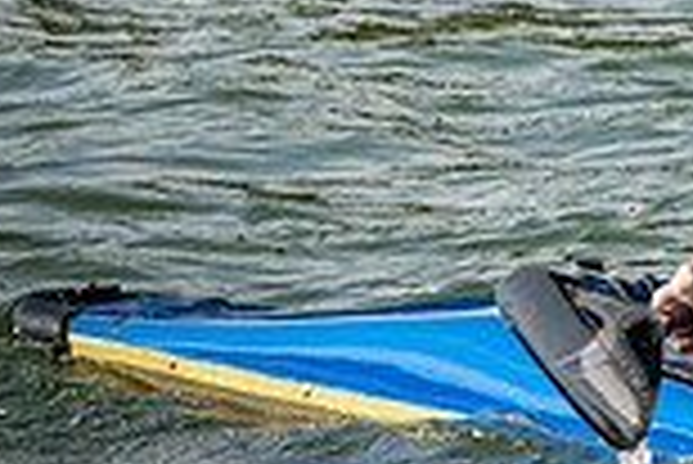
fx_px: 23295
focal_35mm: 1209
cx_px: 1066
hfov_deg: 1.7
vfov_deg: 1.1
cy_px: -214
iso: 2500
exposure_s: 1/3200
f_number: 11
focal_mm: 300
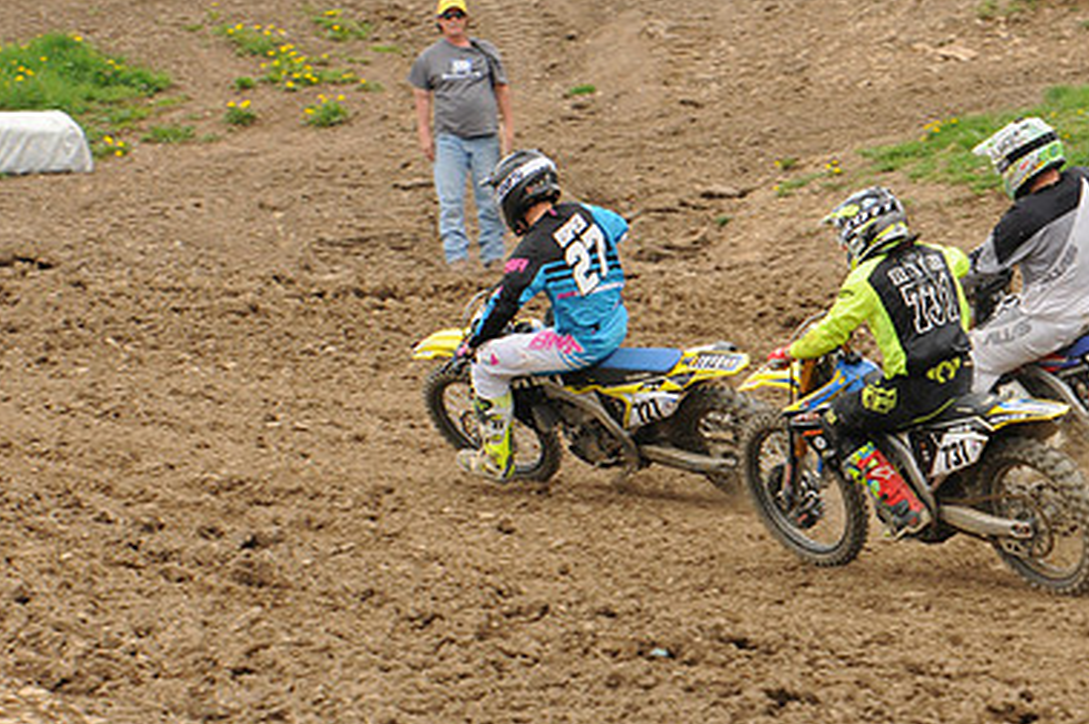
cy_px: 197
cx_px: 647
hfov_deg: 6.7
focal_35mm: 310
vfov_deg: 4.4
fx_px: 9362
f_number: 5
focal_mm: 135
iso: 400
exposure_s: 1/1000
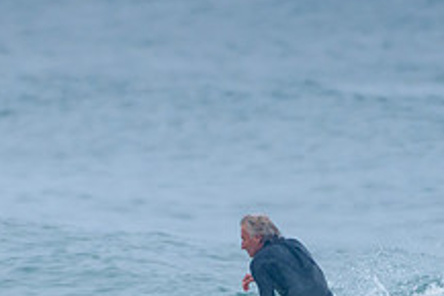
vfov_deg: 0.8
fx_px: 20264
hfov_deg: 1.3
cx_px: 115
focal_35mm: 1642
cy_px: 350
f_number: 5.6
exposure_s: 1/1000
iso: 1000
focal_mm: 500
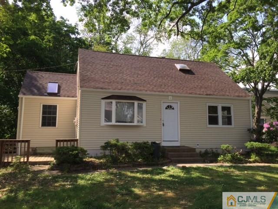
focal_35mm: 29
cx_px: 139
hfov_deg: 61.7
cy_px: 104
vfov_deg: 48.2
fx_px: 233
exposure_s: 1/682
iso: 32
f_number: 2.2
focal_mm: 4.15
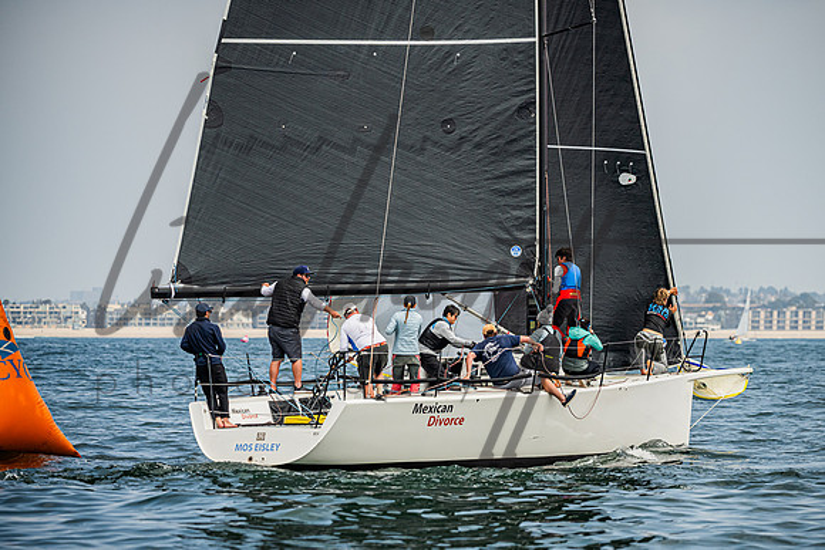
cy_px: 299
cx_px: 449
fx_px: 5123
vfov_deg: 6.2
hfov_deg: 9.2
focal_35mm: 224
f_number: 5
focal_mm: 200
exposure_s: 1/4000
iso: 500
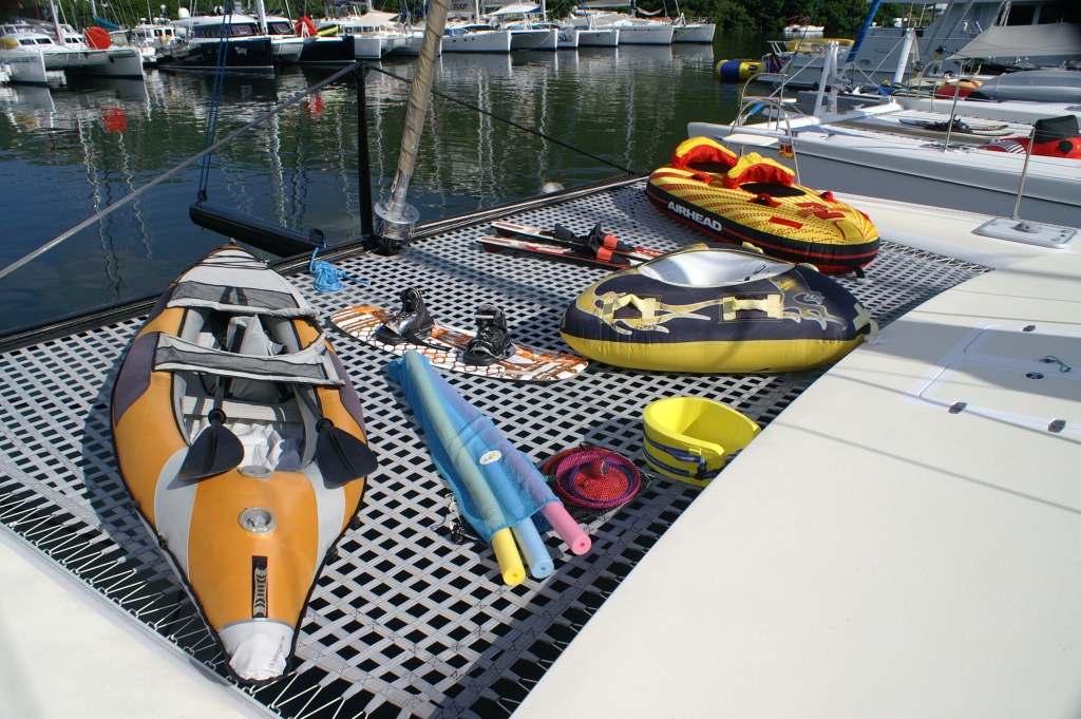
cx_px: 540
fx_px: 810
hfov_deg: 67.4
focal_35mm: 27
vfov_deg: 47.9
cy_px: 360
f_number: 11
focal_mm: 18
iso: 100
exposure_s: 1/125
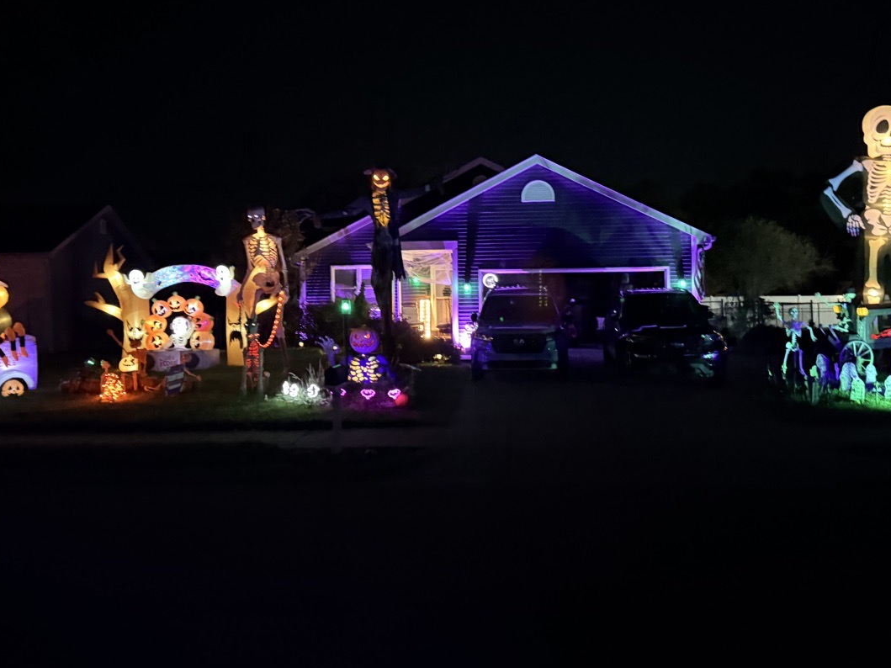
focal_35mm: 34
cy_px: 296
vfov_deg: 41.7
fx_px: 875
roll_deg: +1.5
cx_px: 491
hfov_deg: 53.9
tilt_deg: +2.8
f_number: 1.78
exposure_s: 1/15
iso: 4000
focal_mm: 6.76
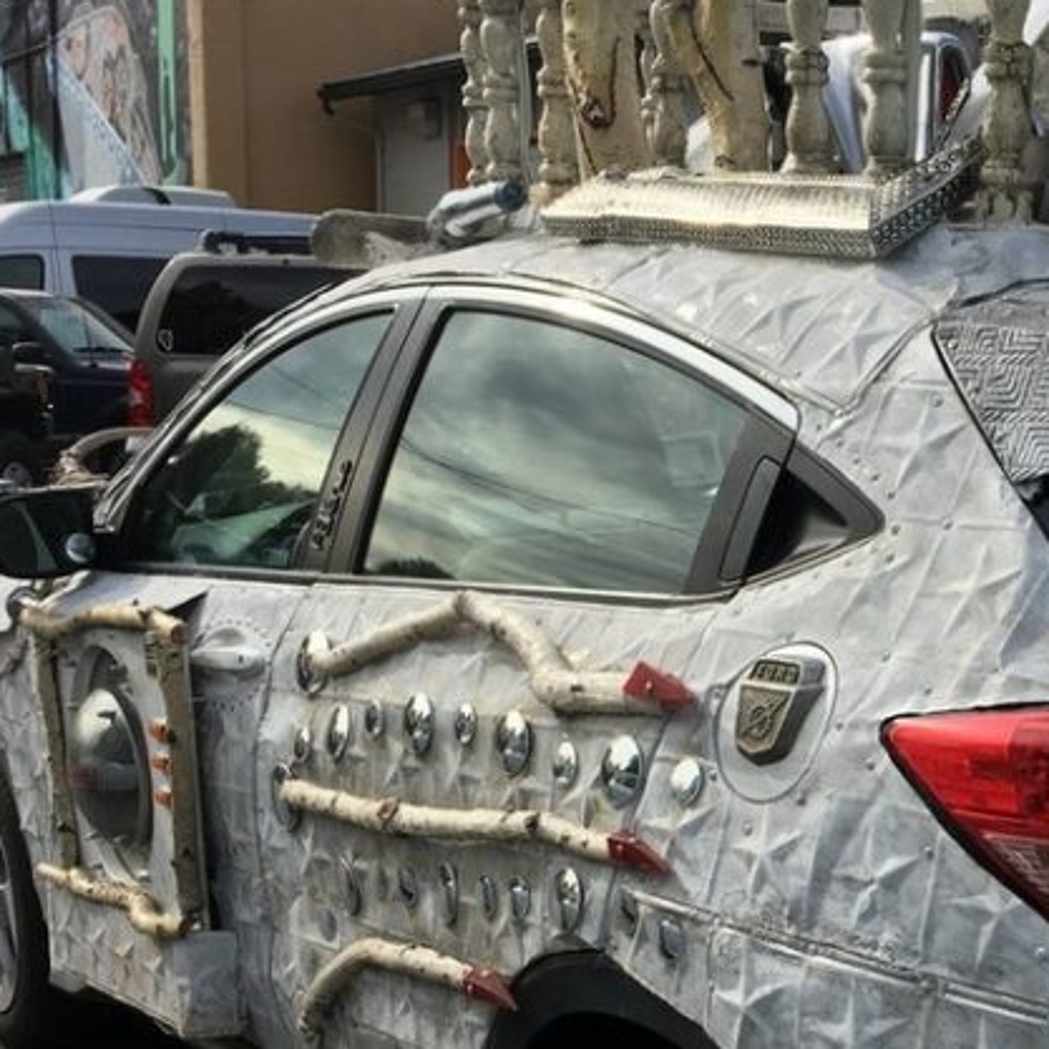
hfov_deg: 26.5
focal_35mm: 63
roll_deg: -1.7
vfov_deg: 26.8
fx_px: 2160
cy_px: 833
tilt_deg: -9.6
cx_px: 918
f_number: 2.2
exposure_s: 1/1068
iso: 25
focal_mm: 4.15
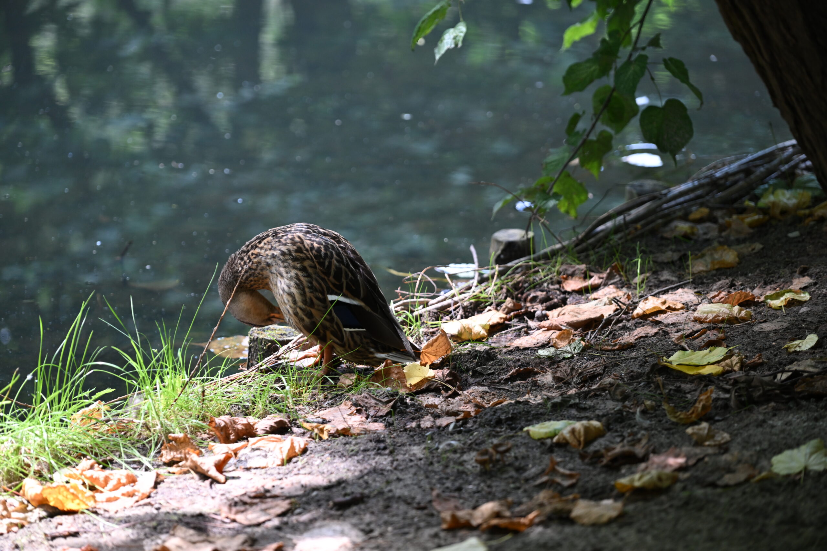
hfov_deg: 17.1
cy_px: 276
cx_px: 414
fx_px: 2757
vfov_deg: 11.4
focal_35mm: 120
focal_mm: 120
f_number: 4
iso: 800
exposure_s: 1/125
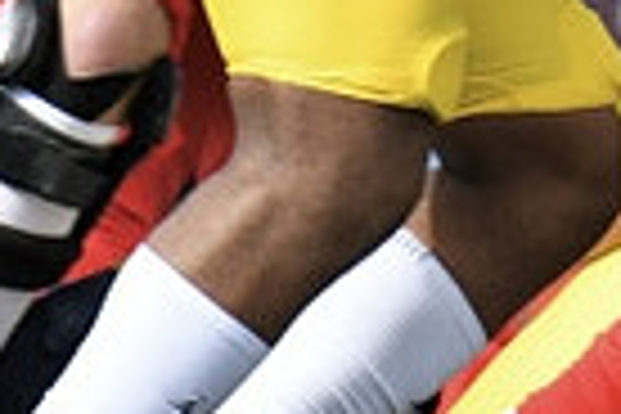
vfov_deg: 0.6
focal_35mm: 2330
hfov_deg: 0.9
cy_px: -76
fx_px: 40189
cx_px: 1179
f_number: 5.6
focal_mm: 370
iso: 500
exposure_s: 1/1000
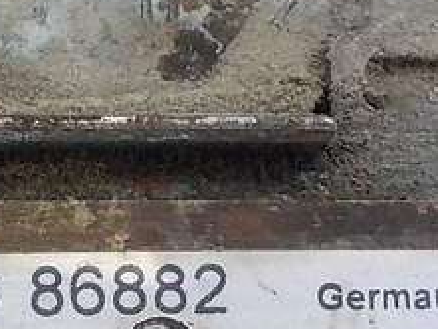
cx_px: 131
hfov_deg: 22.4
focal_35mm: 87
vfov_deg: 16.7
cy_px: 319
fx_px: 1101
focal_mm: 4.1
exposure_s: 1/50
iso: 800
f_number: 3.3
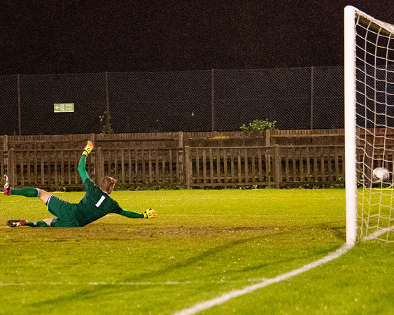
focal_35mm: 191
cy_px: 173
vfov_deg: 8.1
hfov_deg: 10.1
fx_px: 2226
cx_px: 175
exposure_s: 1/1250
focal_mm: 102
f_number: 2.8
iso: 8000
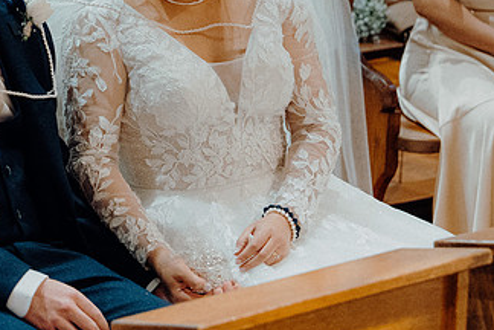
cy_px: 57
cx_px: 102
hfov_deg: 10.9
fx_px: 2580
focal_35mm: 188
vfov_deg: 7.3
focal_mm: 70
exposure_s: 1/160
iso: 4000
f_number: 3.2
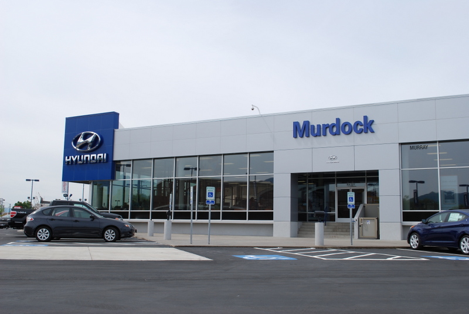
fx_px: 509
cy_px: 157
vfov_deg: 34.3
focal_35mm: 39
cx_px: 234
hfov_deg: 49.5
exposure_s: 1/250
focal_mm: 26
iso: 100
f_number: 8
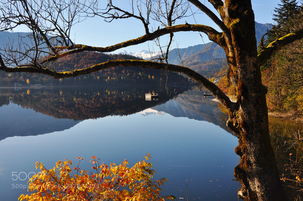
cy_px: 100
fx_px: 328
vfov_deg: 34.1
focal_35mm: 39
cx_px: 152
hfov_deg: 49.6
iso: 200
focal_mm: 26
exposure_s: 1/400
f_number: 10
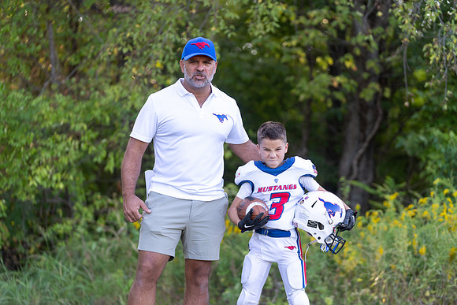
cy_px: 152
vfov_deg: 13.0
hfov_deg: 19.5
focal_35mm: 105
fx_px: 1333
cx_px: 228
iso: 250
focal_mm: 105
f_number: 2.8
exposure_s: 1/320
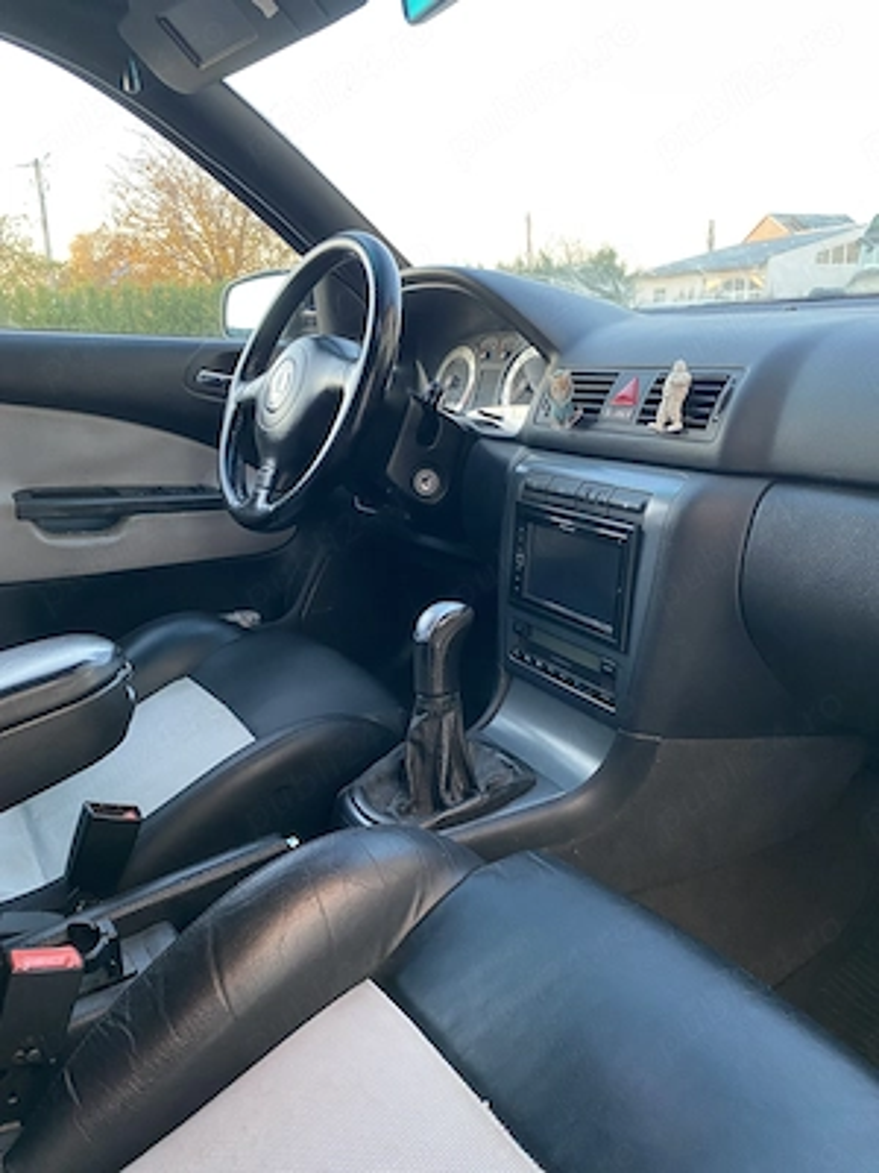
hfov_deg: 53.1
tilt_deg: -15.5
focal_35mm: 26
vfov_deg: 67.3
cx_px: 440
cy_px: 586
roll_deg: +2.7
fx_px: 880
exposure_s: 1/60
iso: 160
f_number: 1.8
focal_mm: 4.25
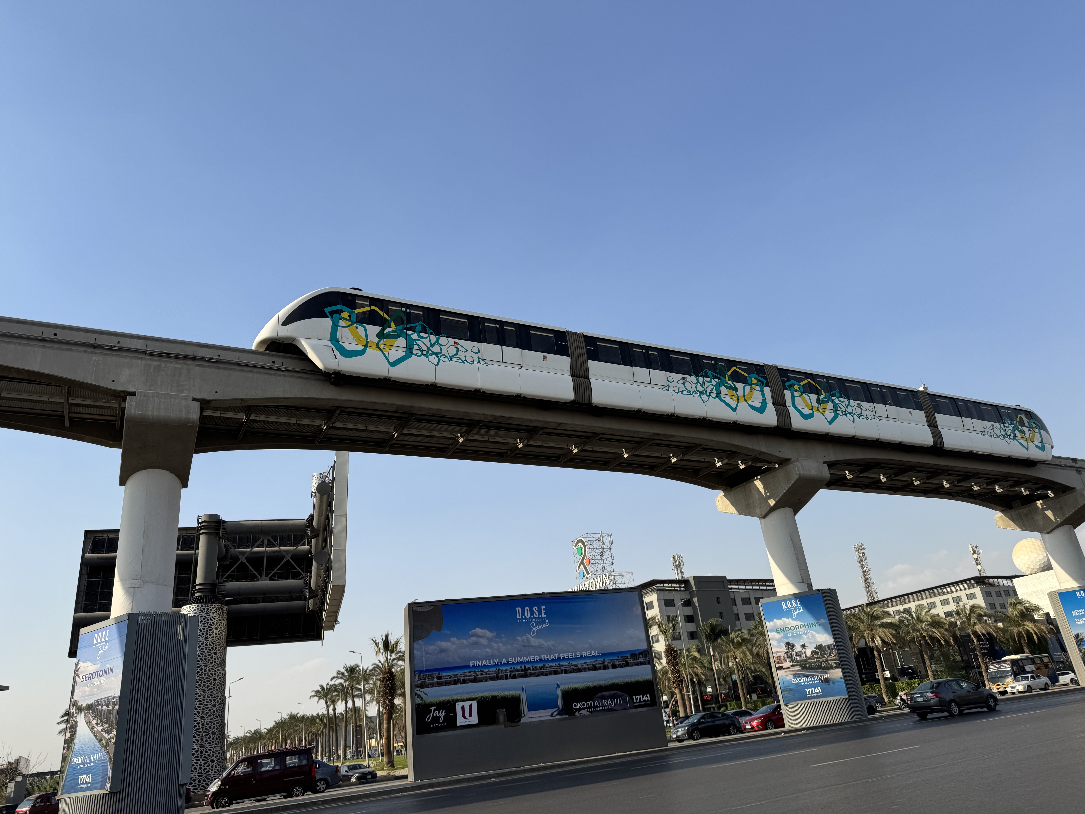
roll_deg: +7.4
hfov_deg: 71.6
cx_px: 542
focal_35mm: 24
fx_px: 752
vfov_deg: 56.8
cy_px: 407
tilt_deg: +23.6
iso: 80
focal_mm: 6.76
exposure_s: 1/4049
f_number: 1.78
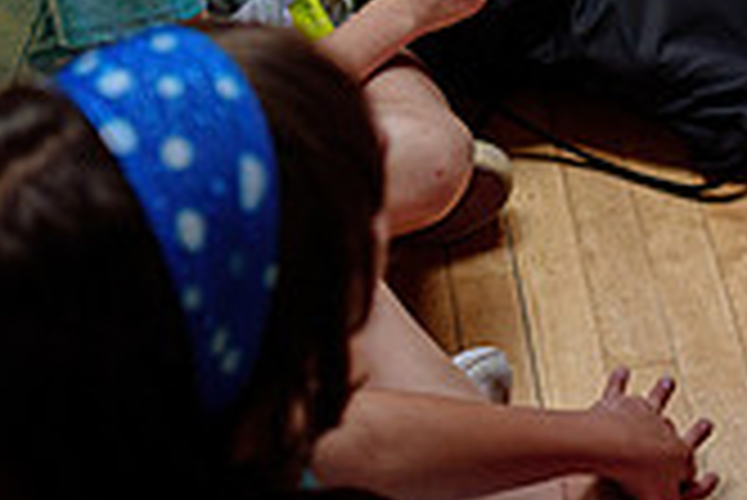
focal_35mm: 84
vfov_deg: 14.6
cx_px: 702
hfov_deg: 23.4
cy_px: -363
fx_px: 1744
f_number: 1.4
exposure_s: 1/320
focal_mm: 24
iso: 1000
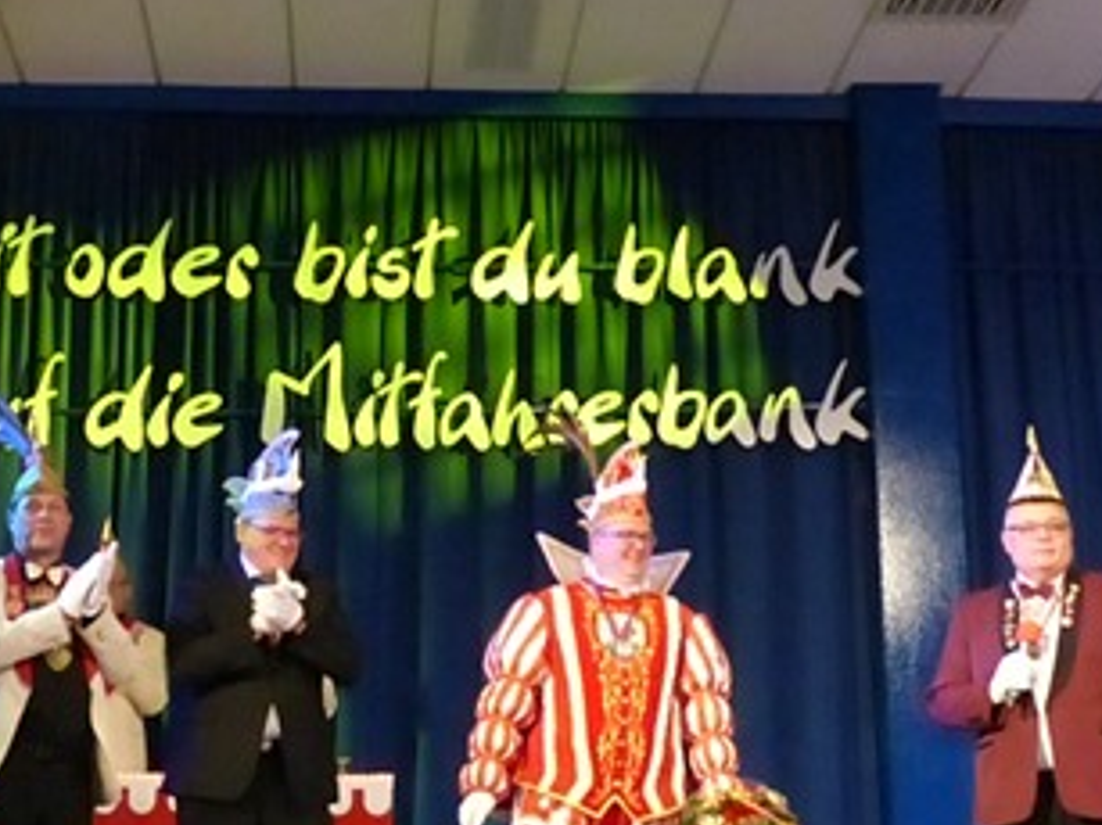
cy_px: 465
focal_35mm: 68
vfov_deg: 21.6
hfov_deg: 28.5
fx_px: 2164
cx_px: 420
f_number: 4
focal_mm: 6
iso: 1600
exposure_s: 1/125
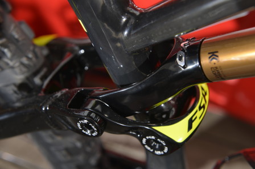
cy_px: 84
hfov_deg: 39.6
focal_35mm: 50
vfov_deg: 27.0
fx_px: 354
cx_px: 128
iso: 100
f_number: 7.1
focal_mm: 50
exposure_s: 1/160
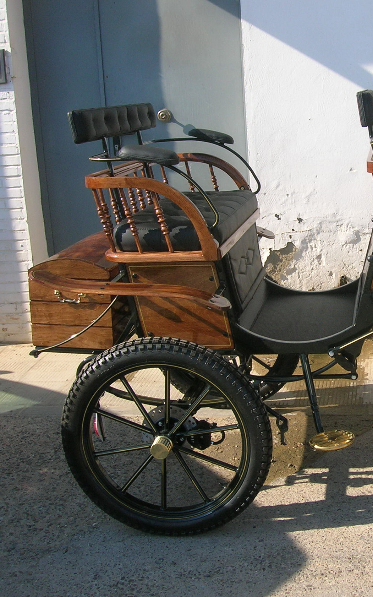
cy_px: 294
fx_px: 797
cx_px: 345
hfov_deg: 25.4
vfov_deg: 41.0
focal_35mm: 49
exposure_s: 1/230
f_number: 4.9
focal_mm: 5.7
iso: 50
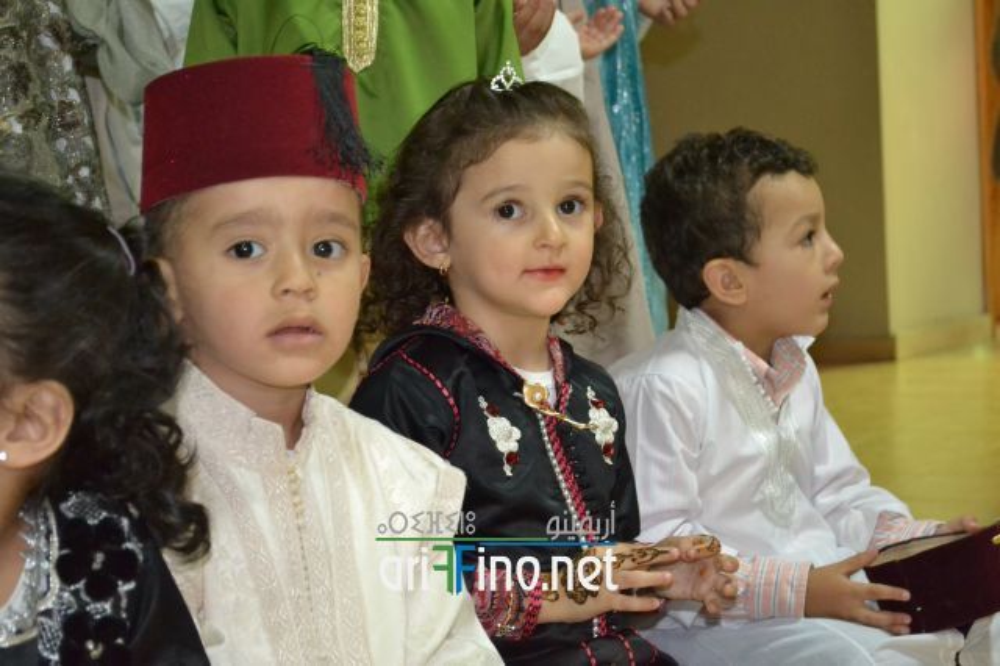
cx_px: 500
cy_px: 333
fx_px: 2290
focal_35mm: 82
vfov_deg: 16.5
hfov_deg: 24.6
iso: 3200
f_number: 5.6
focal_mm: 55
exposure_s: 1/60
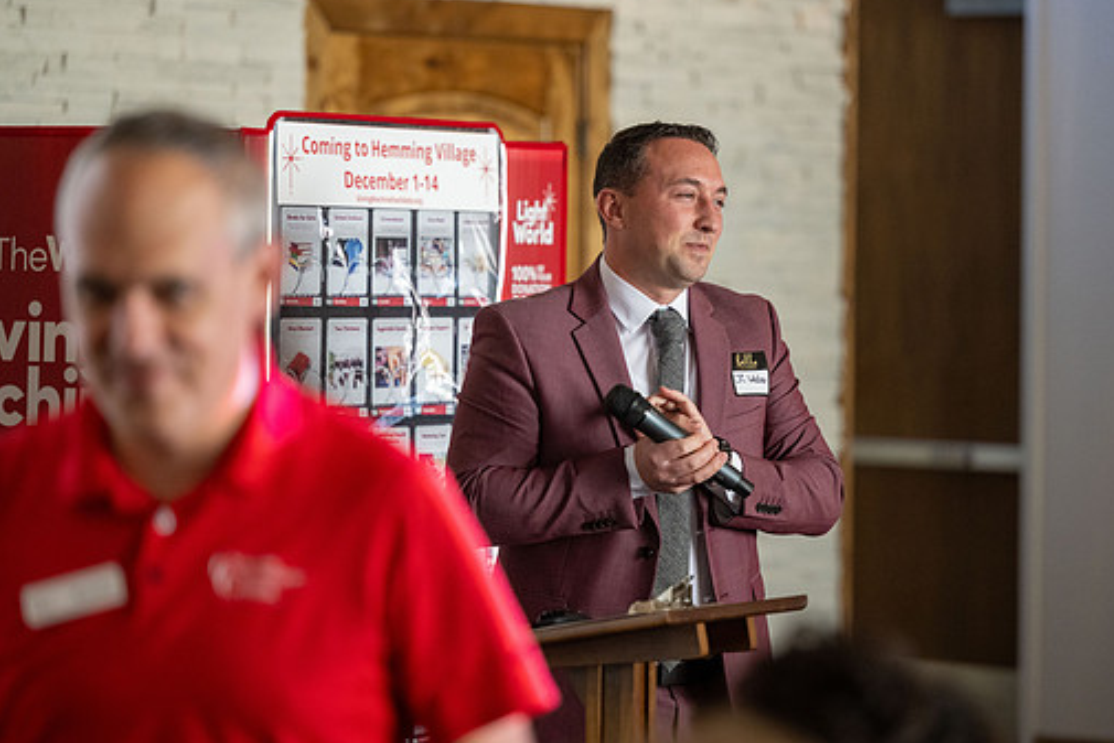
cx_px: 620
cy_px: 411
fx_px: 4797
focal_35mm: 155
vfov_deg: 8.9
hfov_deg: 13.2
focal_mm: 135
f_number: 2.8
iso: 2500
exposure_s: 1/500
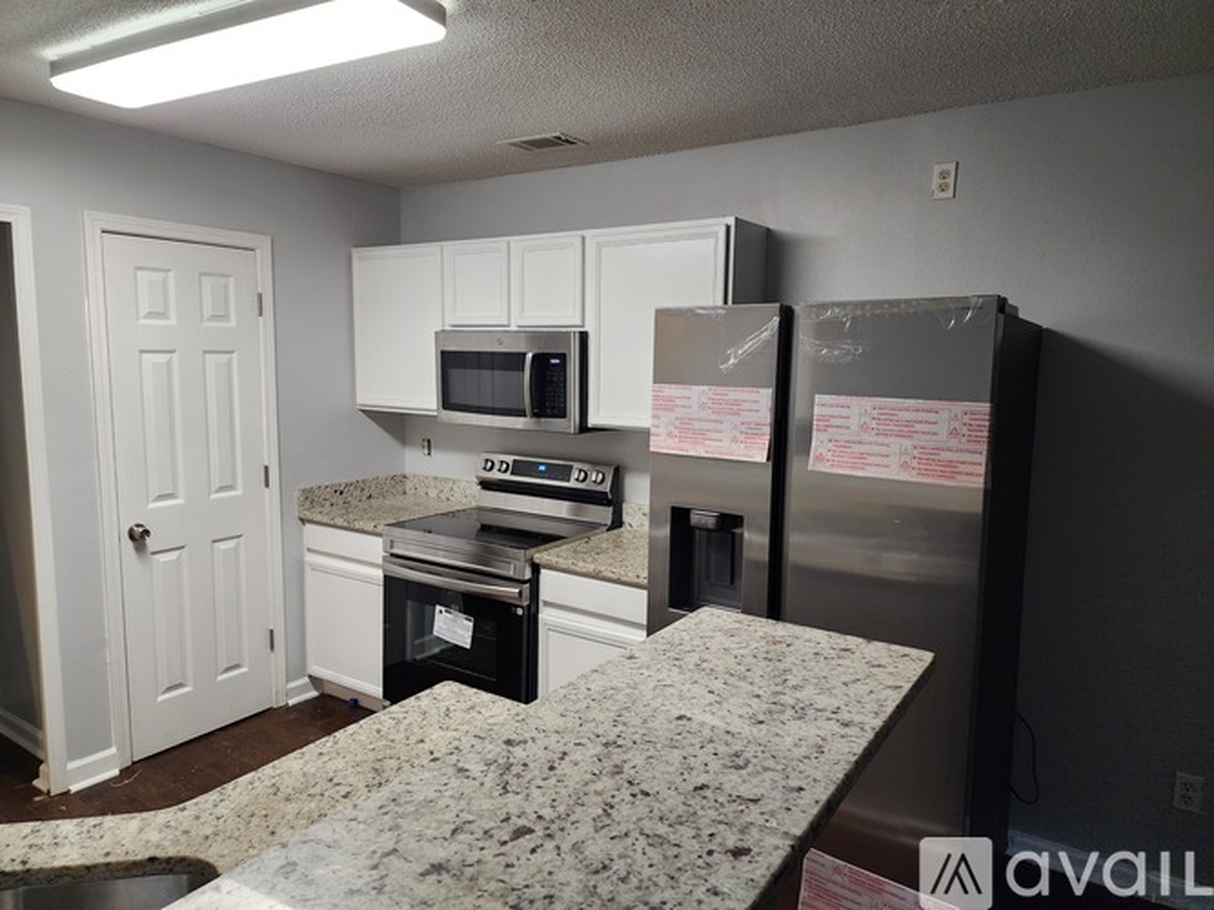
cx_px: 607
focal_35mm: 23
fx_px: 806
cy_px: 455
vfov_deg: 58.9
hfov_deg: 73.9
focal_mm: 6.4
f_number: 1.8
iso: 400
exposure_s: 1/120
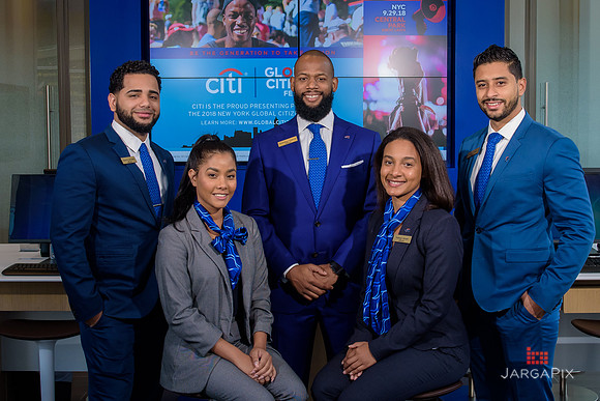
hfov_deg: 36.7
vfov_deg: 24.9
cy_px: 174
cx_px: 318
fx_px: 905
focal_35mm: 54
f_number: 5.6
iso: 1000
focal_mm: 31
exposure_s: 1/250
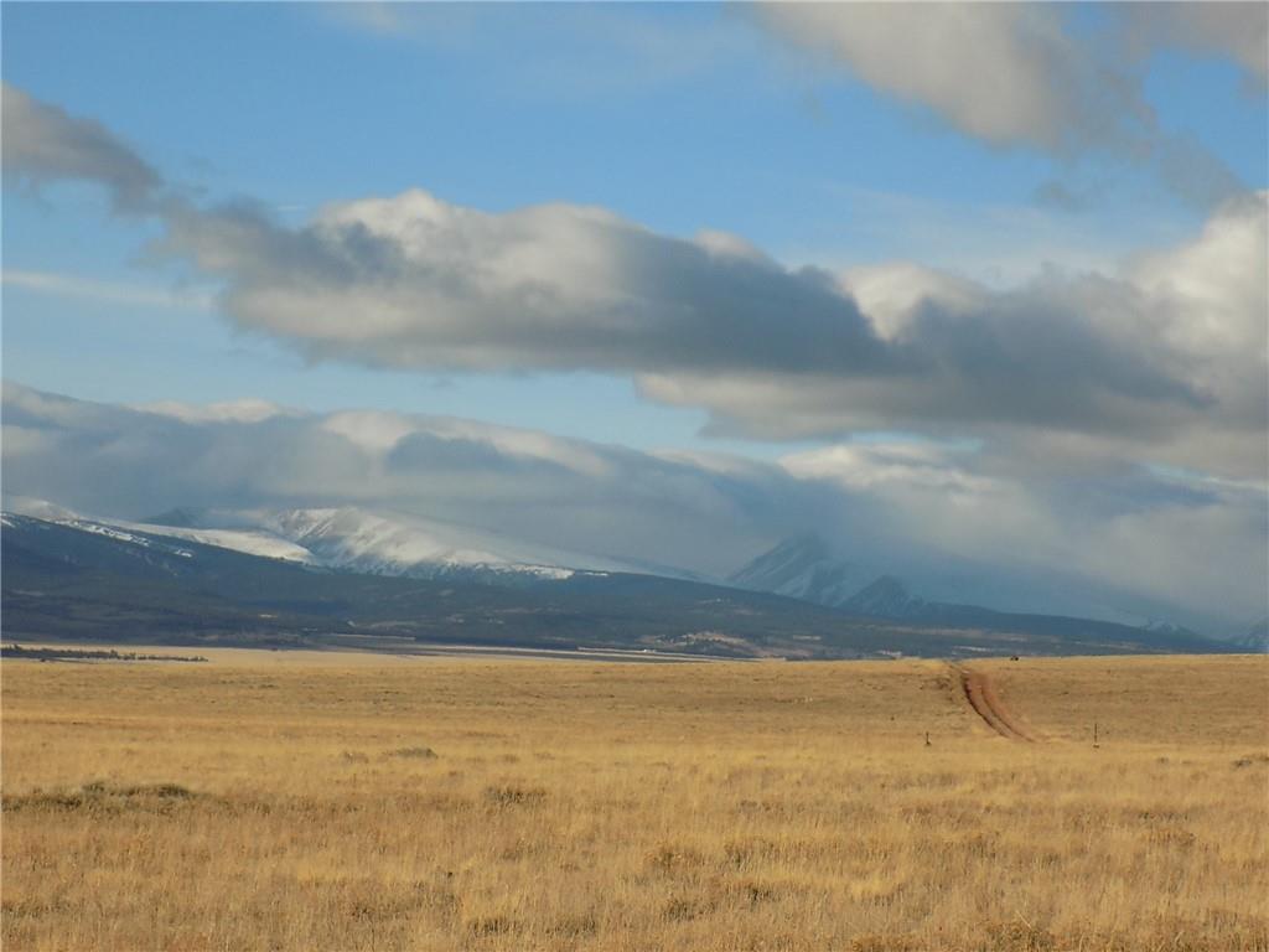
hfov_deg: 11.8
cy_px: 476
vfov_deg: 8.8
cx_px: 634
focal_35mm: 168
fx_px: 6159
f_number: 5.3
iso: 80
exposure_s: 1/500
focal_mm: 29.9
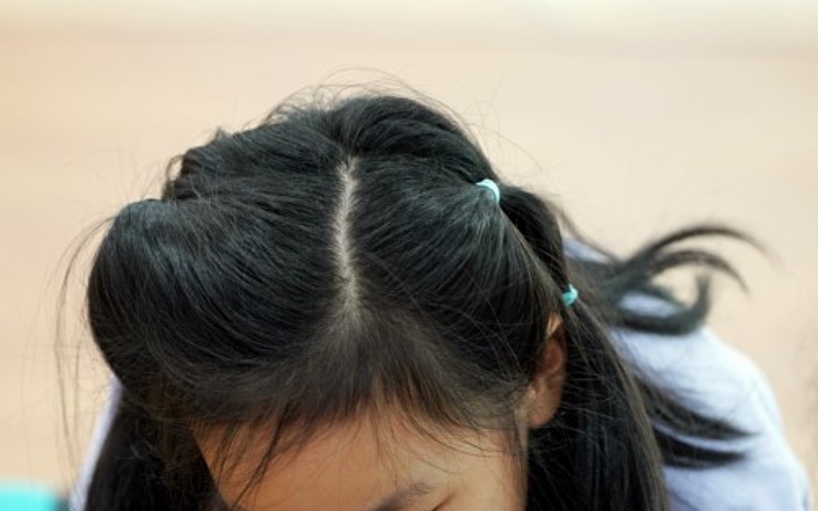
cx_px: 328
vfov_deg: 3.8
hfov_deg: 6.0
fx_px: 7802
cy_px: 344
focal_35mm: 350
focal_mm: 191
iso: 2000
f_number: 2.8
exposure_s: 1/200
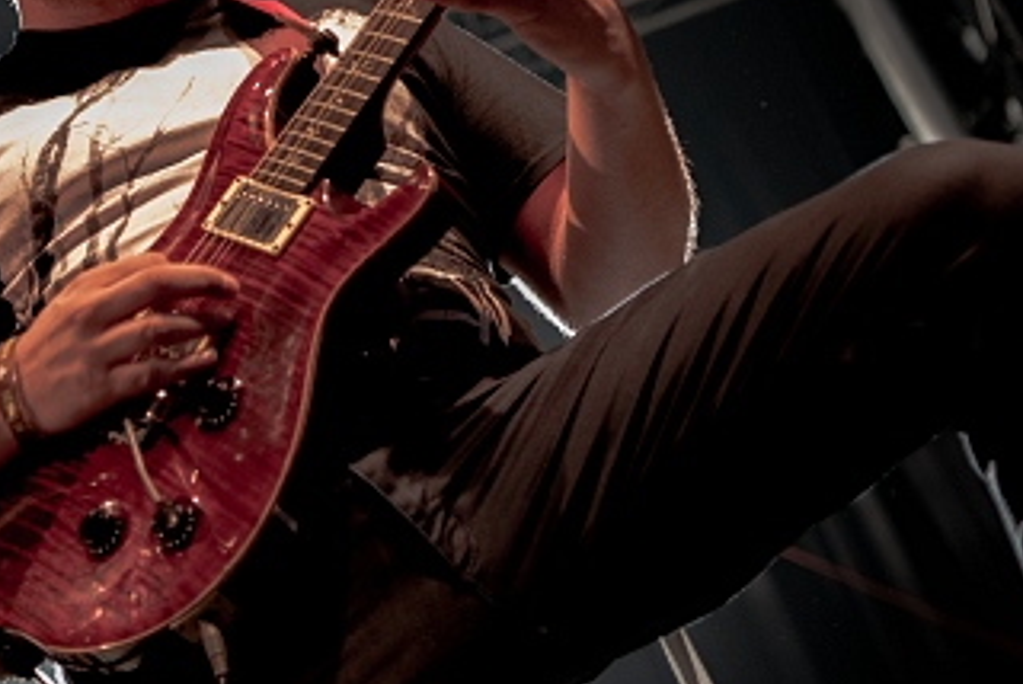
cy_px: 110
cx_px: 313
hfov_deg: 18.8
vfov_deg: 12.6
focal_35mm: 108
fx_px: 3072
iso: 2000
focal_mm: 48
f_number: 2.8
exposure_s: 1/100
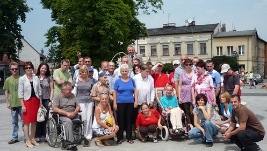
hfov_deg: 44.6
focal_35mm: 46
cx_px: 134
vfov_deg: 26.0
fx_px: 326
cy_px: 87
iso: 100
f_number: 5.6
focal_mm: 5.3
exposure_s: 1/500
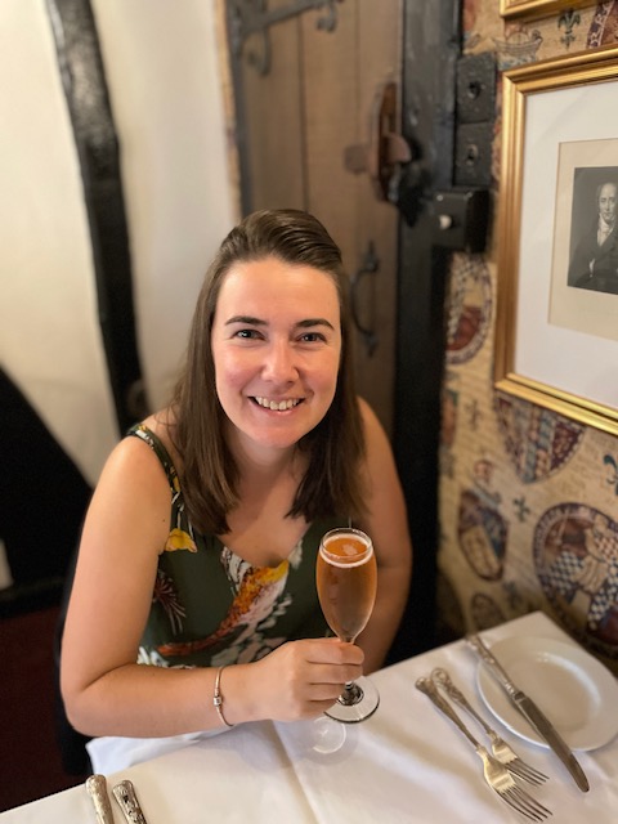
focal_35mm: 26
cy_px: 412
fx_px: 619
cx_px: 309
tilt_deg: -23.5
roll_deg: +2.6
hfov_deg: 53.1
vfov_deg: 67.3
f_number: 1.6
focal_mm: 4.2
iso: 800
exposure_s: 1/25
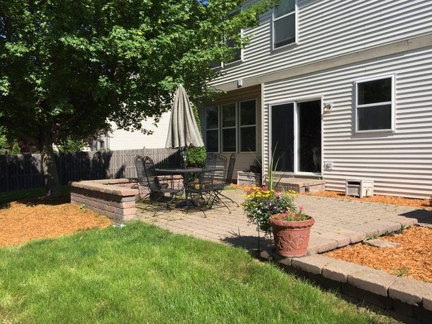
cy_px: 162
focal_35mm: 29
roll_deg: +1.1
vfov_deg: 48.2
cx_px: 216
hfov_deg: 61.7
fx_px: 362
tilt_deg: -5.6
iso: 32
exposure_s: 1/2083
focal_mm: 4.15
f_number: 2.2
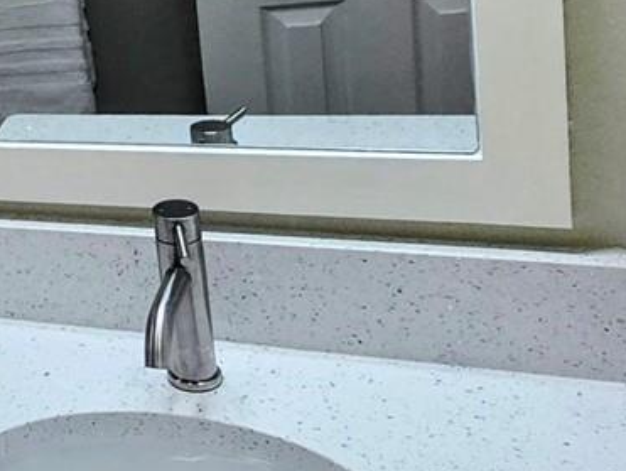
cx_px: -368
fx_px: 1014
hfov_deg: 24.5
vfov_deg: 24.7
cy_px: -24
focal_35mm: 56
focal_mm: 2.2
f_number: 2.2
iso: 50
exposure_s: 1/141
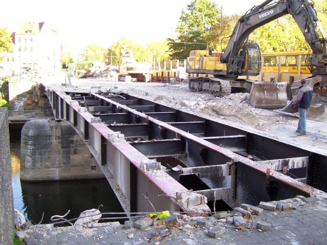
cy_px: 115
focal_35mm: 41
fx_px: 387
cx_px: 165
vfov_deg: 35.1
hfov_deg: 45.8
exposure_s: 1/125
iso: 80
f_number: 2.7
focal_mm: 6
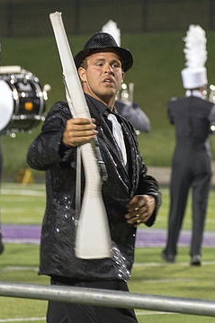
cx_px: 117
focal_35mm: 358
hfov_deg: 3.8
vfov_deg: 5.8
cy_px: 113
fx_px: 3210
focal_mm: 140
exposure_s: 1/160
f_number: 4.8
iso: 2500
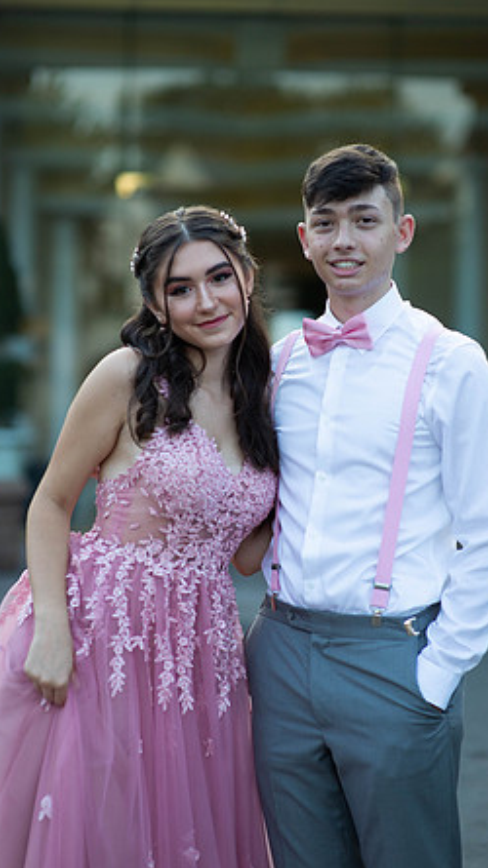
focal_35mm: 90
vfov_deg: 23.7
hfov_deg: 13.4
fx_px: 2072
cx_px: 263
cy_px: 435
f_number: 2
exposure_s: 1/1600
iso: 250
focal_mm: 85
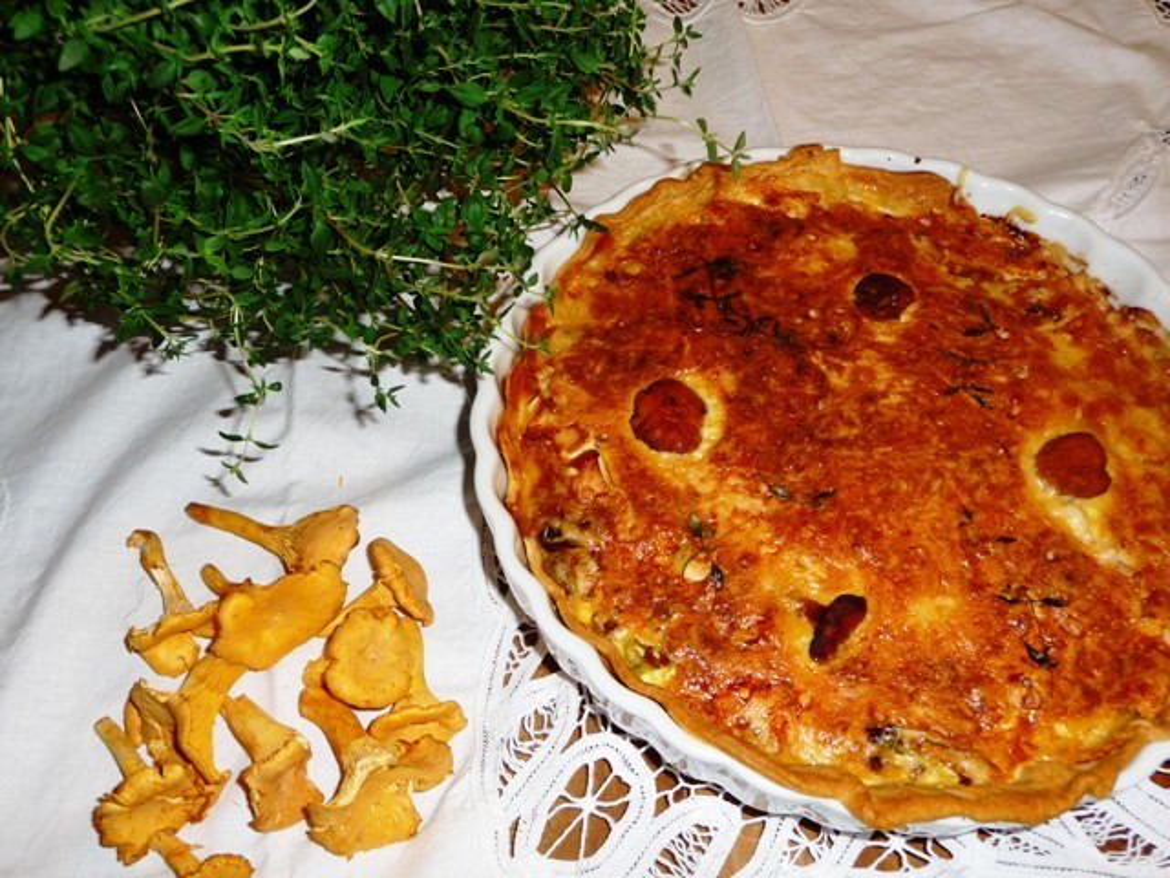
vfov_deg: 39.7
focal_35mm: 36
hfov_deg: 51.4
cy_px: 439
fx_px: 1217
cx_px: 585
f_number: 3.7
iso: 100
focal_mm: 6
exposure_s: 1/30
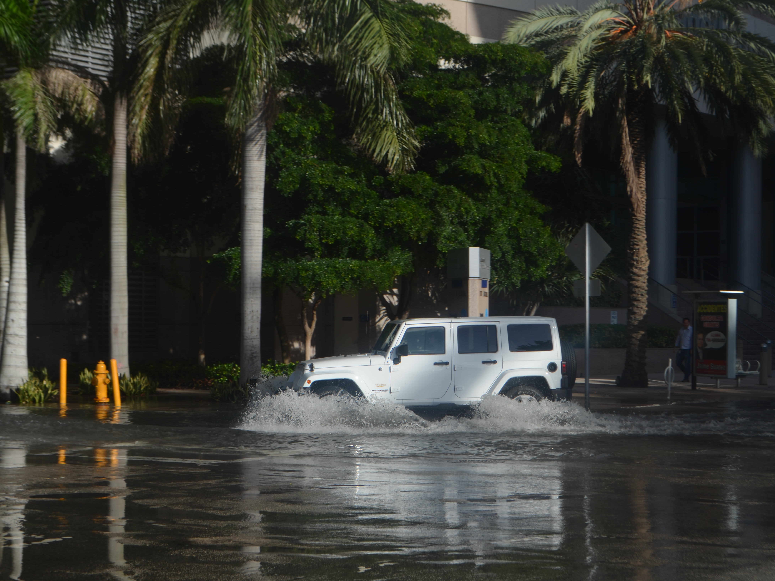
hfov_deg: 27.0
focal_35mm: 72
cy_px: 291
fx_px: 1612
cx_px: 437
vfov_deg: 20.4
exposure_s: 1/320
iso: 100
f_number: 9
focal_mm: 44
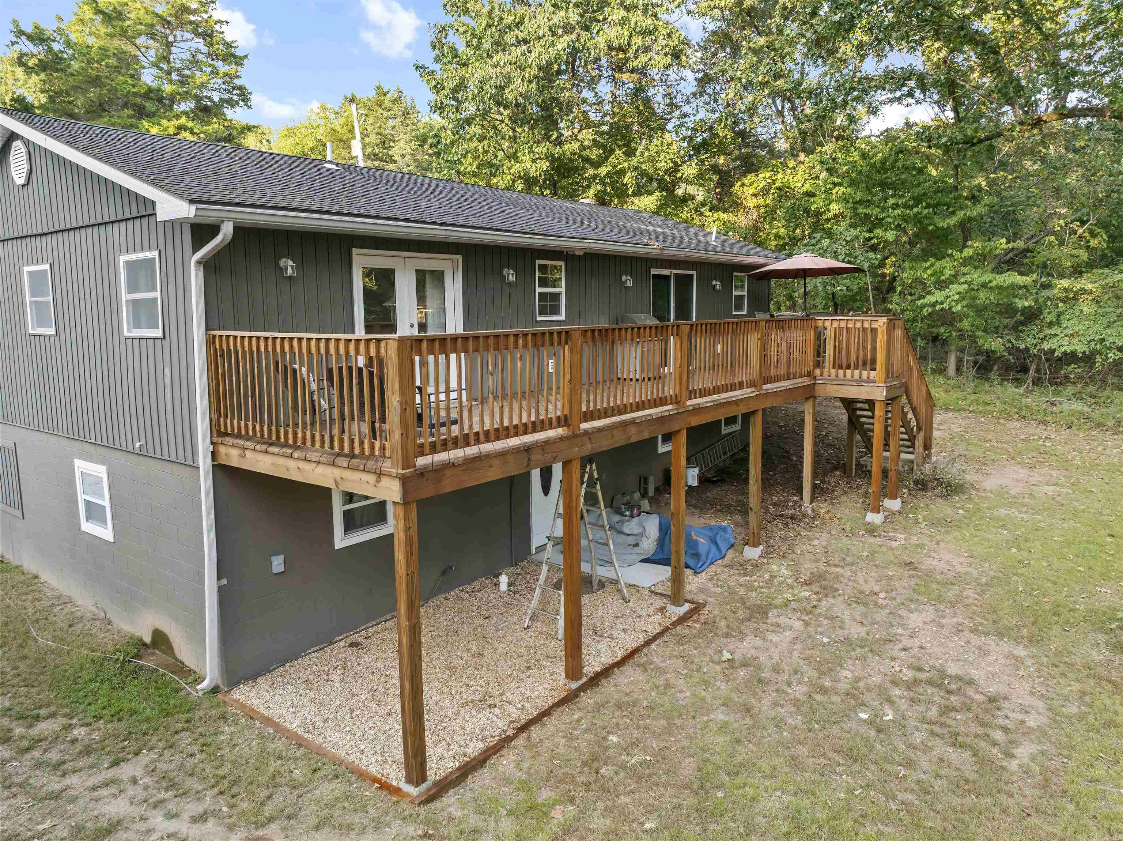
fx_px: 778
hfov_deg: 71.6
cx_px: 562
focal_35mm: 24
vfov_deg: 56.8
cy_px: 420
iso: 400
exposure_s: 1/160
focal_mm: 12.29
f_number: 2.8
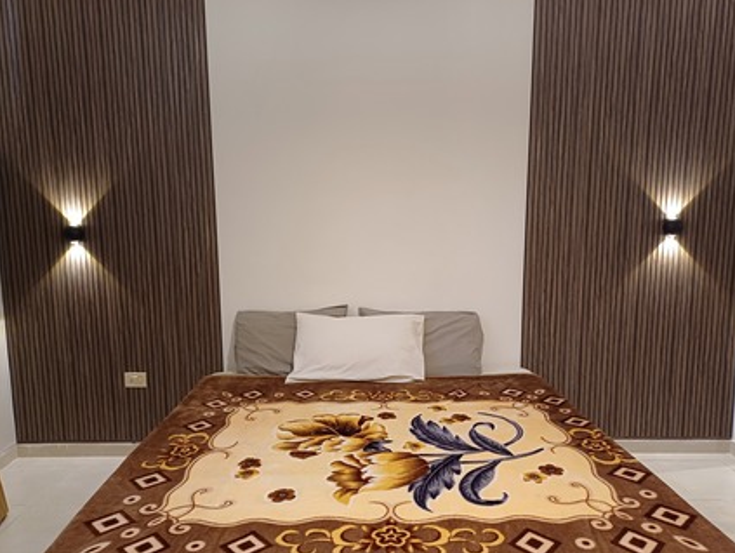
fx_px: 574
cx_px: 368
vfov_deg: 51.4
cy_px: 284
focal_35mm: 27
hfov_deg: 65.3
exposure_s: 1/33
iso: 320
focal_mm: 4.65
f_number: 1.8
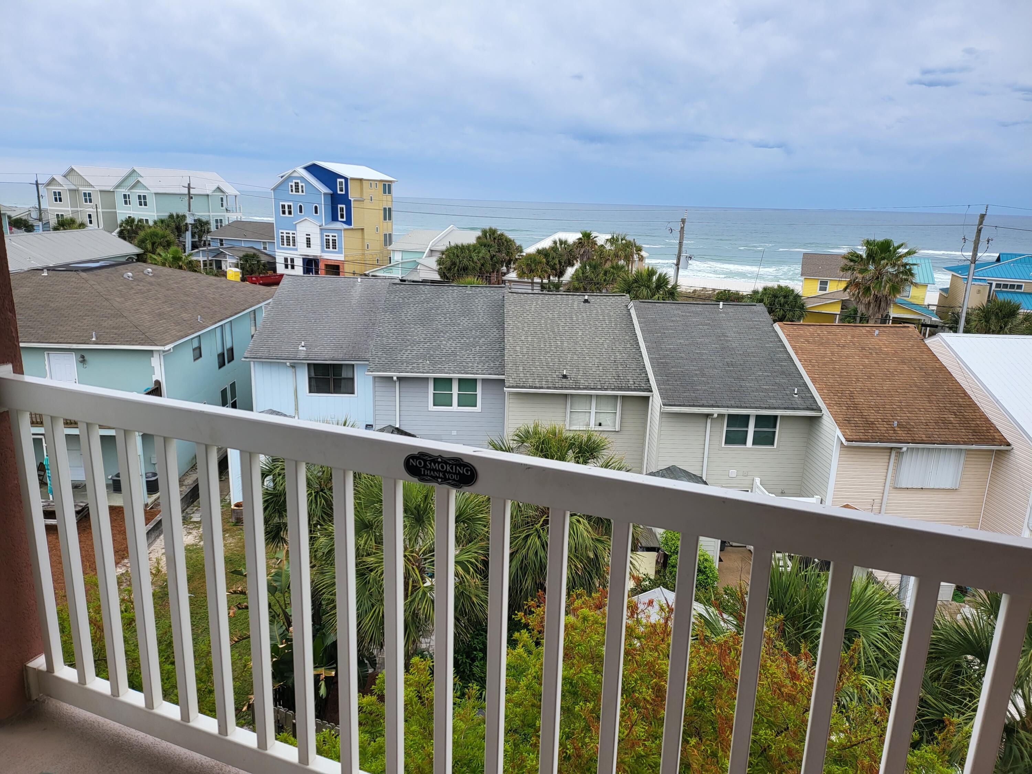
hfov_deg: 71.6
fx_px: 716
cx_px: 516
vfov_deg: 56.8
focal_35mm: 24
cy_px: 387
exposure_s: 1/1151
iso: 40
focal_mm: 5
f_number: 1.8
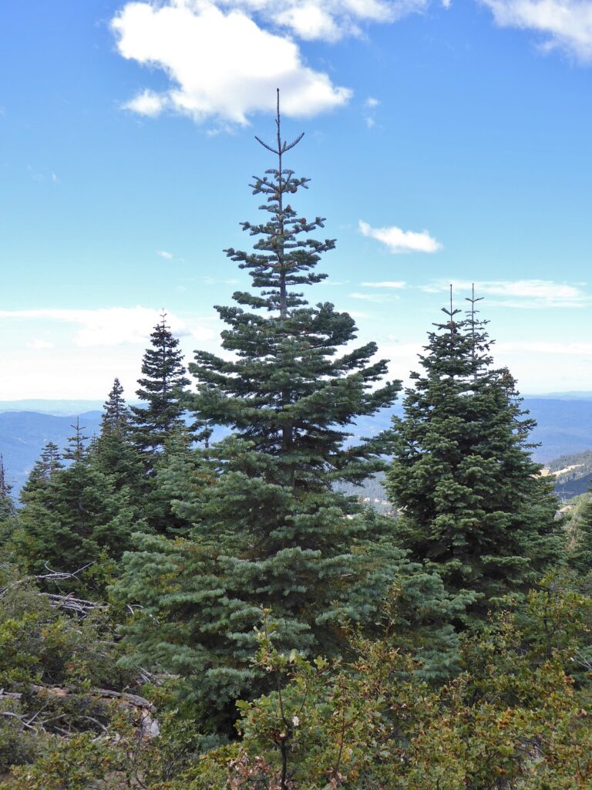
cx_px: 296
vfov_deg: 50.1
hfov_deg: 38.7
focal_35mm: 37
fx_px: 844
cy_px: 395
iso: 80
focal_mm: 6.7
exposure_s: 1/320
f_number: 3.7
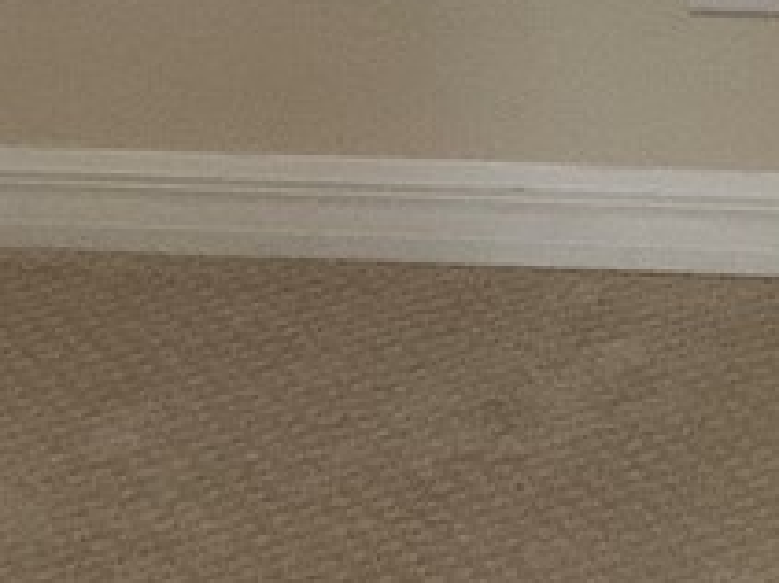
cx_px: 1499
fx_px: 4948
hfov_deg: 8.6
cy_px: 4
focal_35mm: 220
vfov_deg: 6.7
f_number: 1.8
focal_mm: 3
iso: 80
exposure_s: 1/60
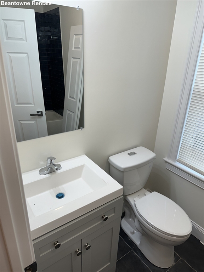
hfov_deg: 56.8
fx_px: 189
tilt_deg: -22.9
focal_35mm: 24
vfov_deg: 71.6
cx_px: 102
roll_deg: -2.1
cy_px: 136
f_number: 1.78
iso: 64
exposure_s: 1/141
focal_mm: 6.86
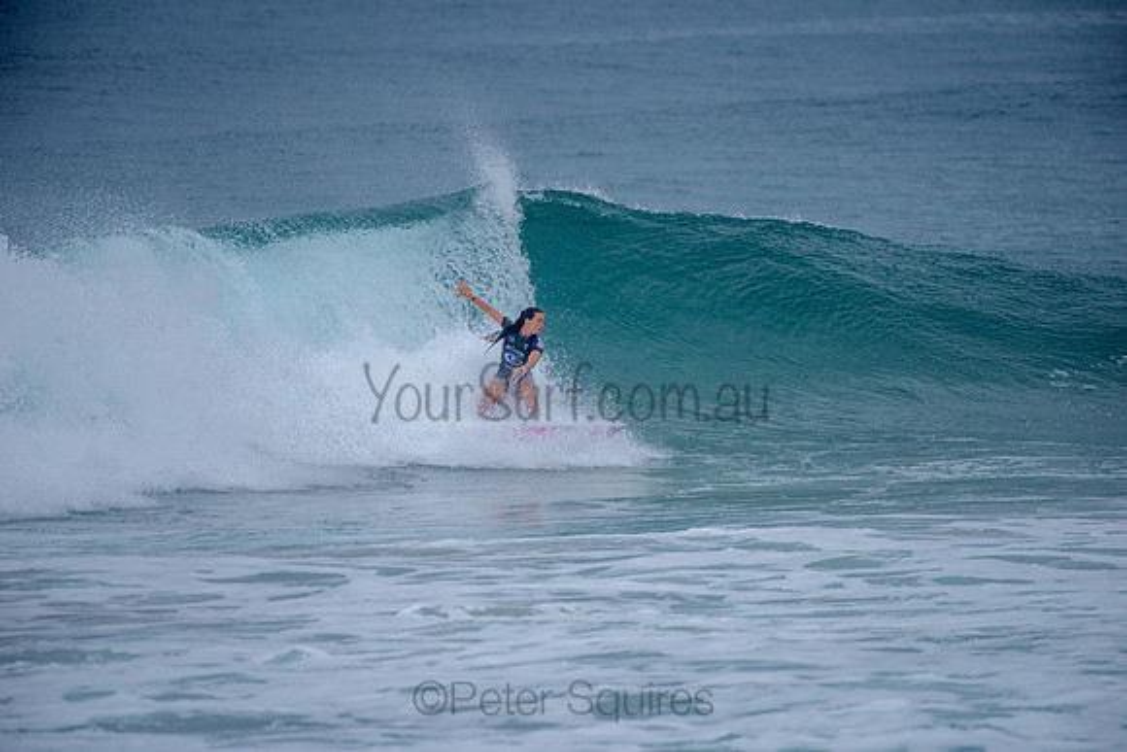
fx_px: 15032
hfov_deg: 4.3
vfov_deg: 2.9
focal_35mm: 480
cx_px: 564
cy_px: 376
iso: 280
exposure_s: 1/2000
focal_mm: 480
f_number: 5.6
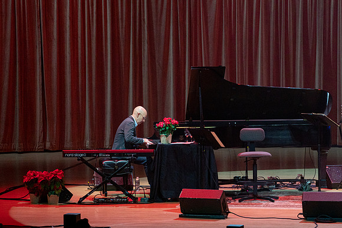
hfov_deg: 8.3
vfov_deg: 5.5
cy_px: 123
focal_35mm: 249
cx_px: 142
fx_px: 2364
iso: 2500
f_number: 6.3
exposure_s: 1/250
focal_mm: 200
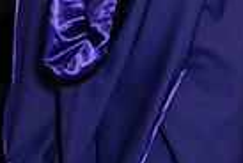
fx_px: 2002
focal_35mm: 296
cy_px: -169
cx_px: 312
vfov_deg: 4.6
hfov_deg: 6.9
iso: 1250
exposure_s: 1/200
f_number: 4.5
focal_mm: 70
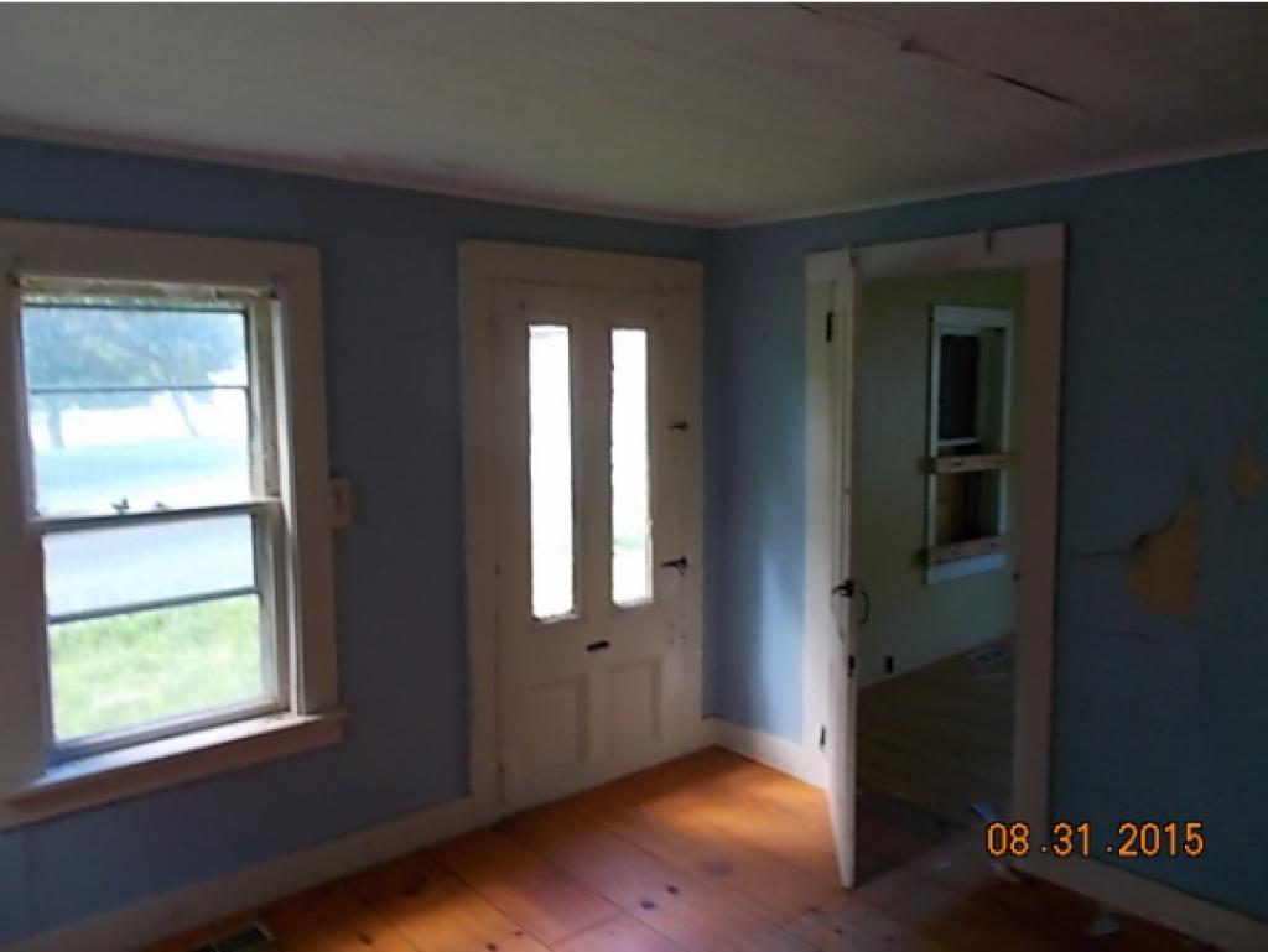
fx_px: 953
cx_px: 634
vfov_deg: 53.1
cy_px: 476
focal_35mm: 26
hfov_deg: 67.3
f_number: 3.2
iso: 160
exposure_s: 1/25
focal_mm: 4.6
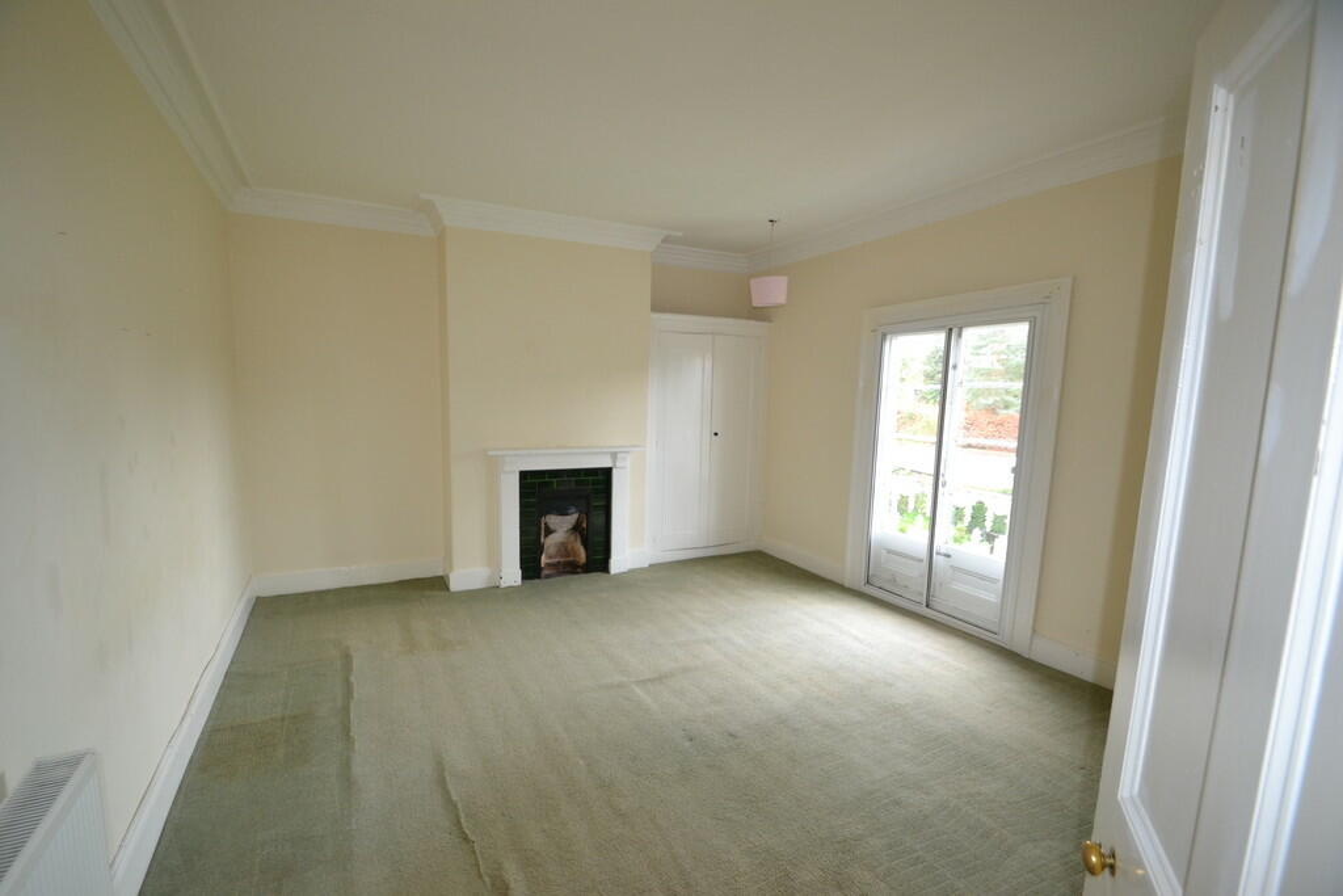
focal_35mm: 15
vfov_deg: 77.3
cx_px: 672
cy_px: 448
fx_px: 560
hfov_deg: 100.4
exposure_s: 1/60
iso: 640
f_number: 3.5
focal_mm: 10
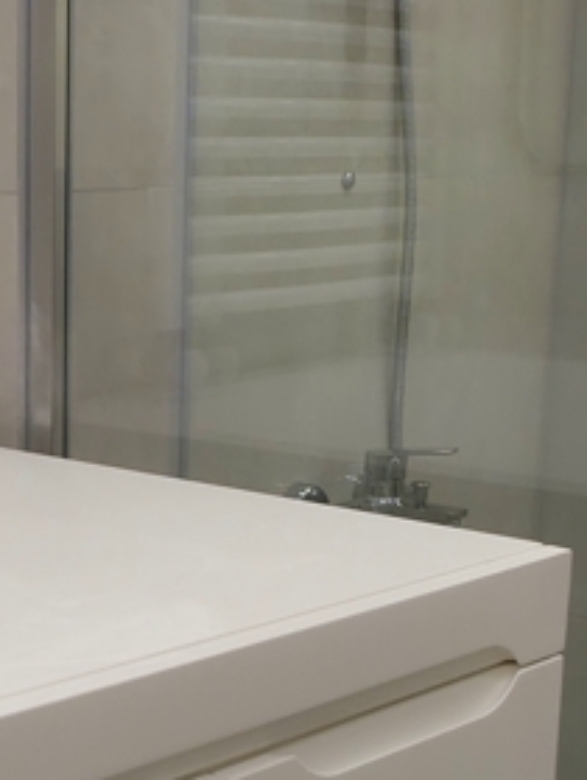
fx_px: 1511
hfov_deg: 21.0
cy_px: 526
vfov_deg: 28.7
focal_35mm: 67
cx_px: -48
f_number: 1.9
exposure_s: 1/50
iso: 32
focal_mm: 2.2
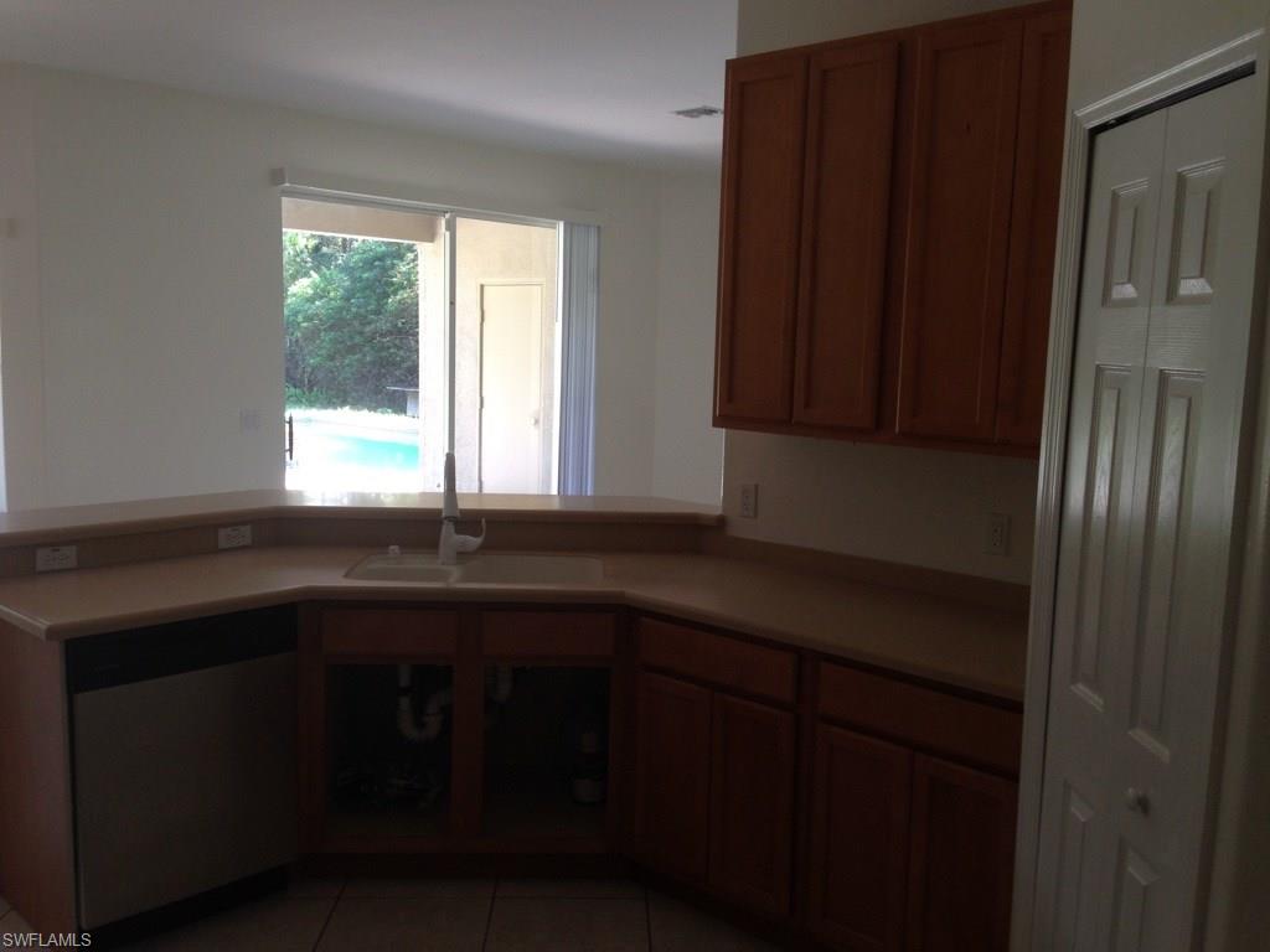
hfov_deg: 55.4
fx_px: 1211
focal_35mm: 33
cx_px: 635
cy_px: 476
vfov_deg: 42.9
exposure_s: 1/60
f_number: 2.4
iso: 64
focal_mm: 4.12
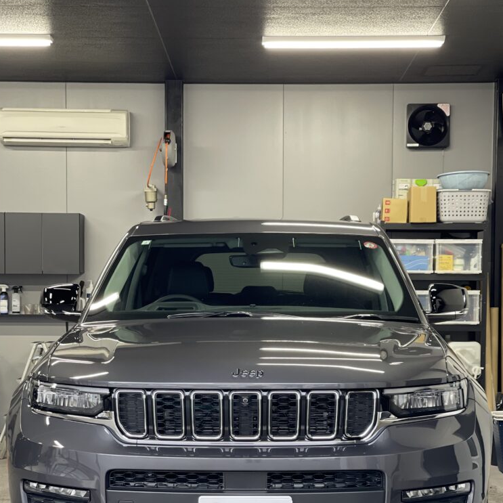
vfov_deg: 22.1
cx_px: 250
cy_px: 341
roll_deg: -0.4
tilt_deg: -1.2
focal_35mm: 78
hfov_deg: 22.2
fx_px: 1282
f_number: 2.2
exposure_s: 1/60
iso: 125
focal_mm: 7.5
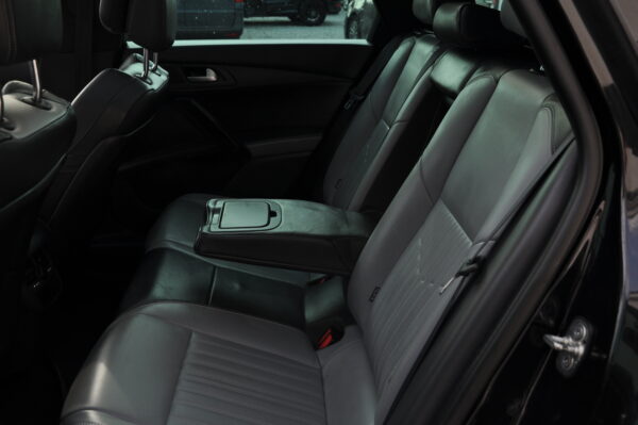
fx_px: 637
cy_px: 212
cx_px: 319
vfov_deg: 36.8
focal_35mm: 36
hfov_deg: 53.2
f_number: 6.3
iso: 200
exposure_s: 1/160
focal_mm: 24
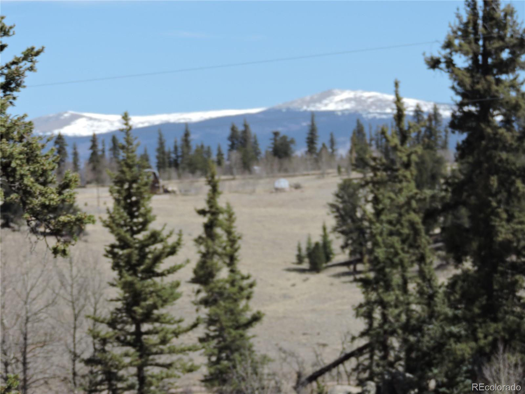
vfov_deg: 8.7
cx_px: 262
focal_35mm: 170
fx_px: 2578
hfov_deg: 11.6
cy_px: 197
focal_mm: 30.3
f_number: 4.5
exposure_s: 1/640
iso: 100
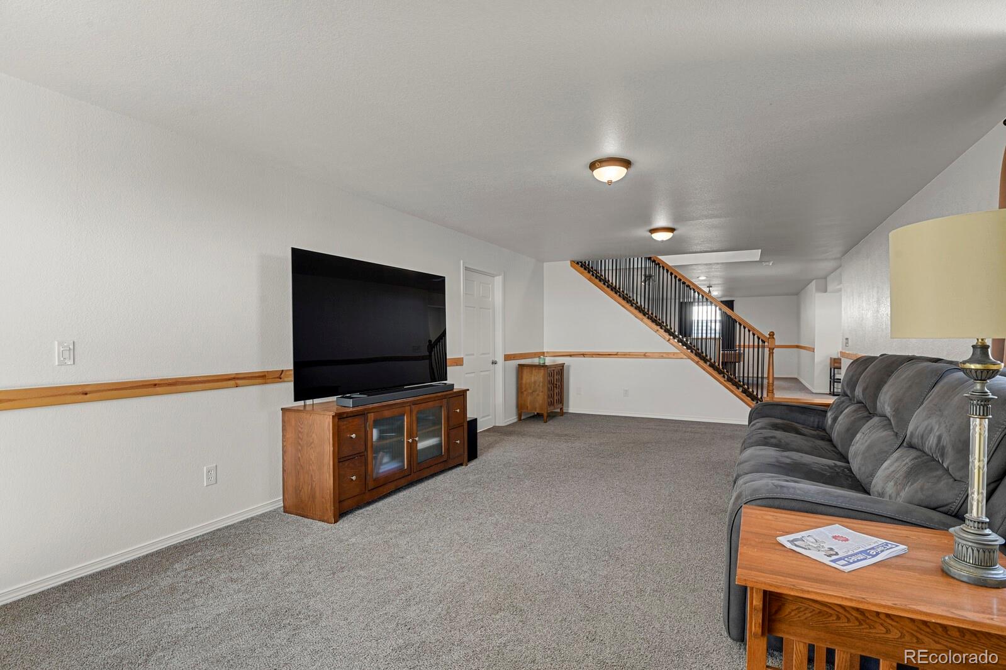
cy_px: 335
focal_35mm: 17
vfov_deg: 70.4
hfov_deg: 93.3
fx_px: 475
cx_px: 503
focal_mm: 17
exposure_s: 3
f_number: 8
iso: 250
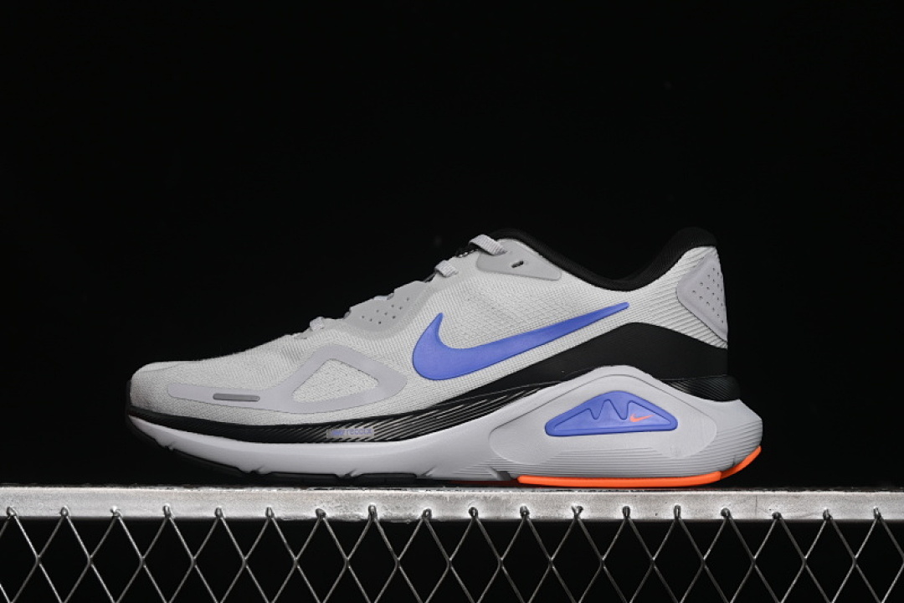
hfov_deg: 27.0
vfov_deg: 18.2
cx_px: 452
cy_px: 302
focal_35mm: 75
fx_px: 1883
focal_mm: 50
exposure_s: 1/60
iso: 160
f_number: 6.3
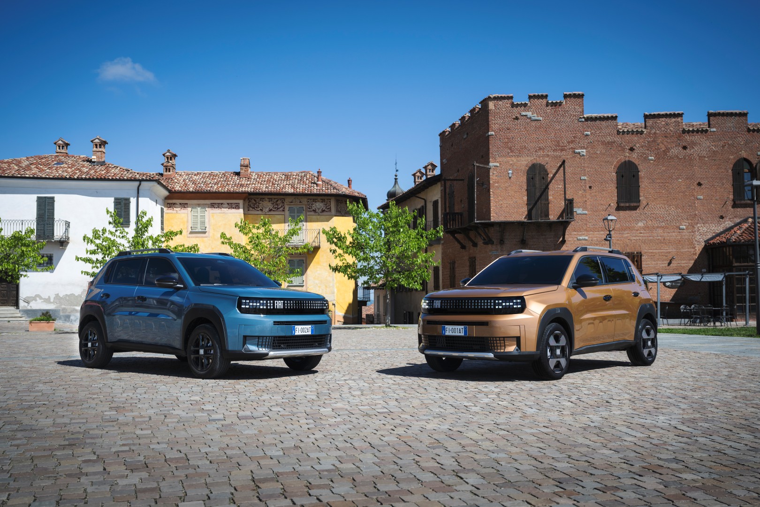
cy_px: 254
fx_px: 718
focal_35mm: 34
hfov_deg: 55.8
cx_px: 380
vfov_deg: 38.9
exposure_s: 1/640
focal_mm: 34
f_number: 5
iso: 64
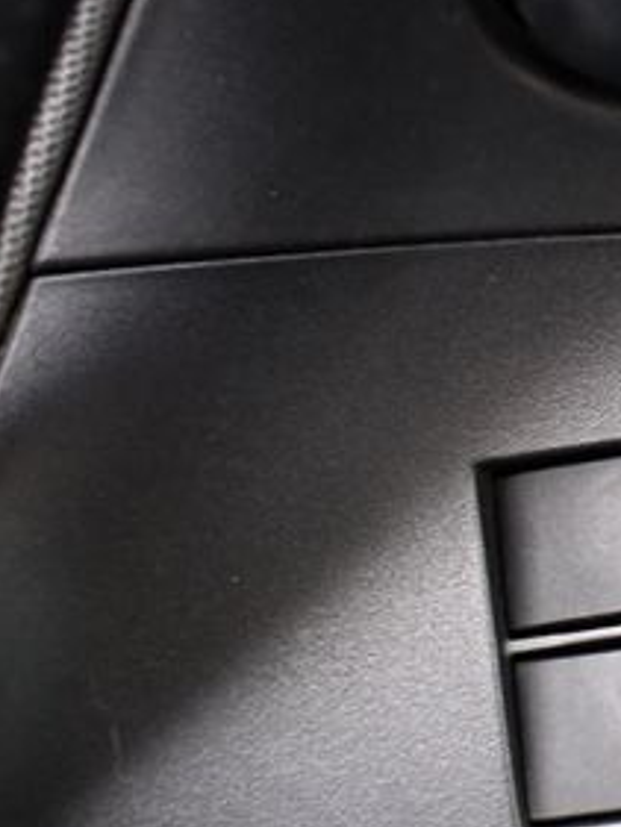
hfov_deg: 16.9
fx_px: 1888
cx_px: 933
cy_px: 374
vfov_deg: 24.7
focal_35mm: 79
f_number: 3.5
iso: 3200
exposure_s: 1/80
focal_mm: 18
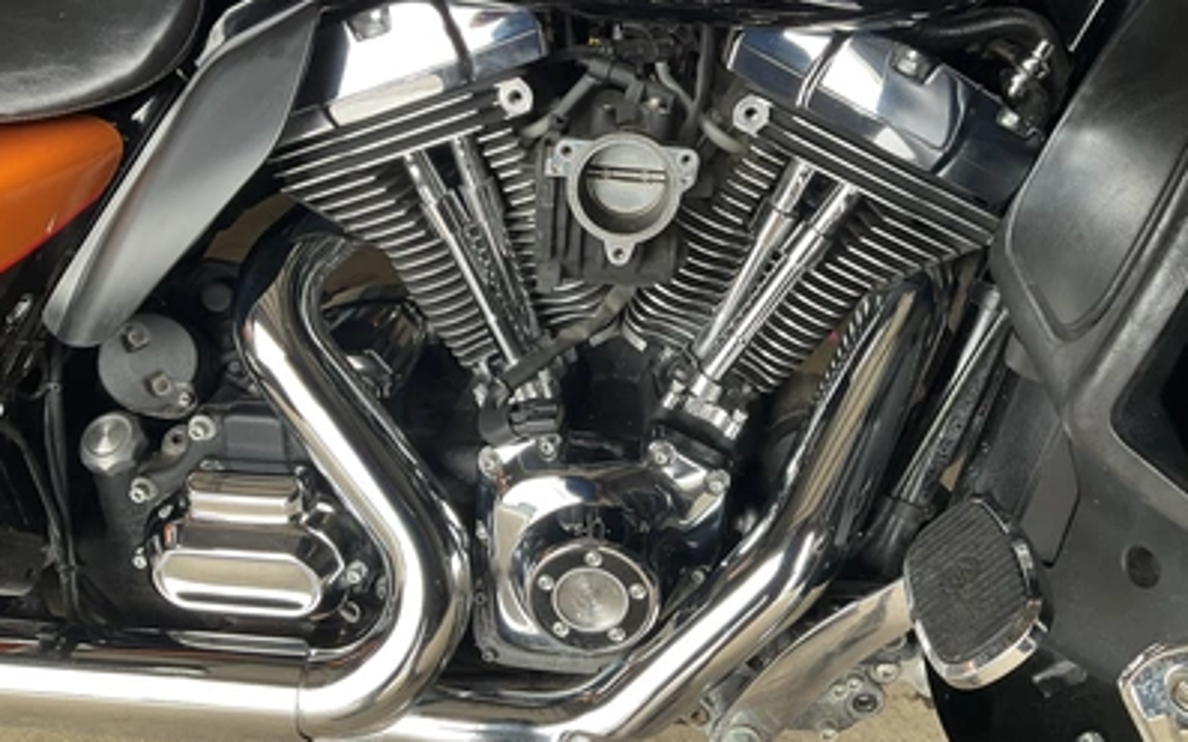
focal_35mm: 31
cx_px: 595
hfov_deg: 61.2
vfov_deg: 40.4
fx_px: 1004
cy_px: 302
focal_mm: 3
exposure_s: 1/122
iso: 40
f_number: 1.8
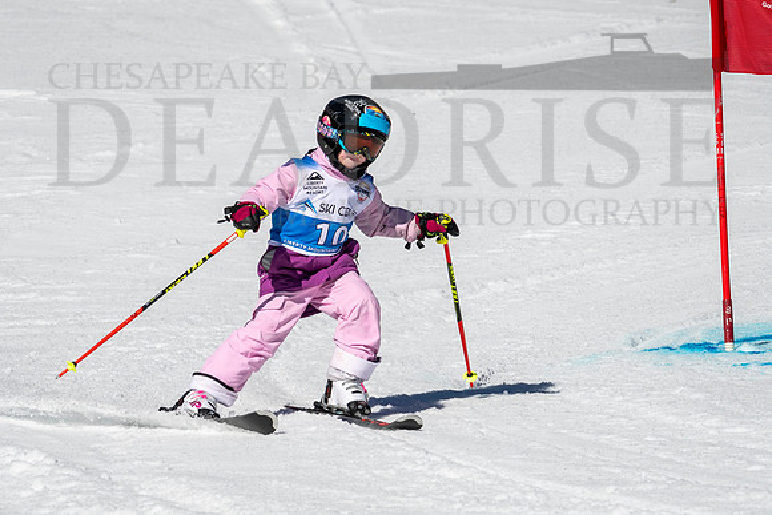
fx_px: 16615
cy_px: 285
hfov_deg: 2.7
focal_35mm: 775
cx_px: 334
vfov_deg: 1.8
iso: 200
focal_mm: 400
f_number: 8
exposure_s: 1/2000
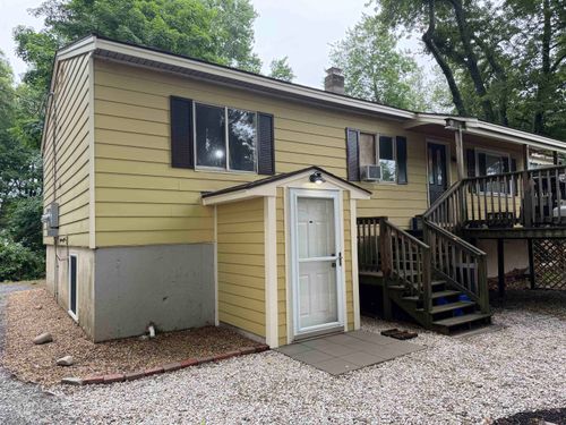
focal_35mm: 24
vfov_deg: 56.8
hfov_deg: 71.6
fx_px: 392
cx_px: 283
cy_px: 212
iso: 80
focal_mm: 6.76
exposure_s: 1/310
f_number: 1.78
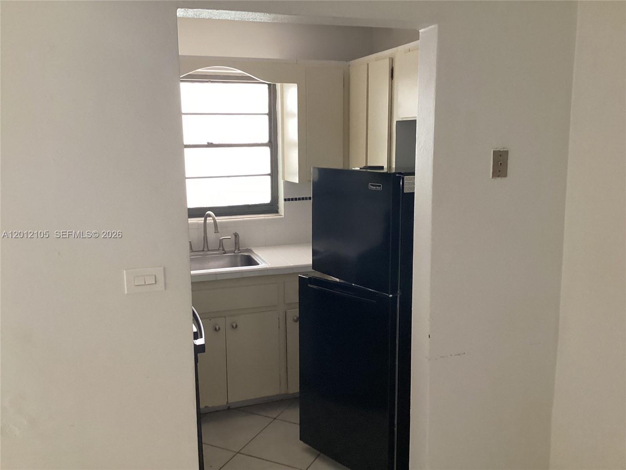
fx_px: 561
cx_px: 313
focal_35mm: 31
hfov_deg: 58.4
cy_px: 235
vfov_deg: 45.4
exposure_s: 1/60
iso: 250
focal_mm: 3.3
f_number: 2.4
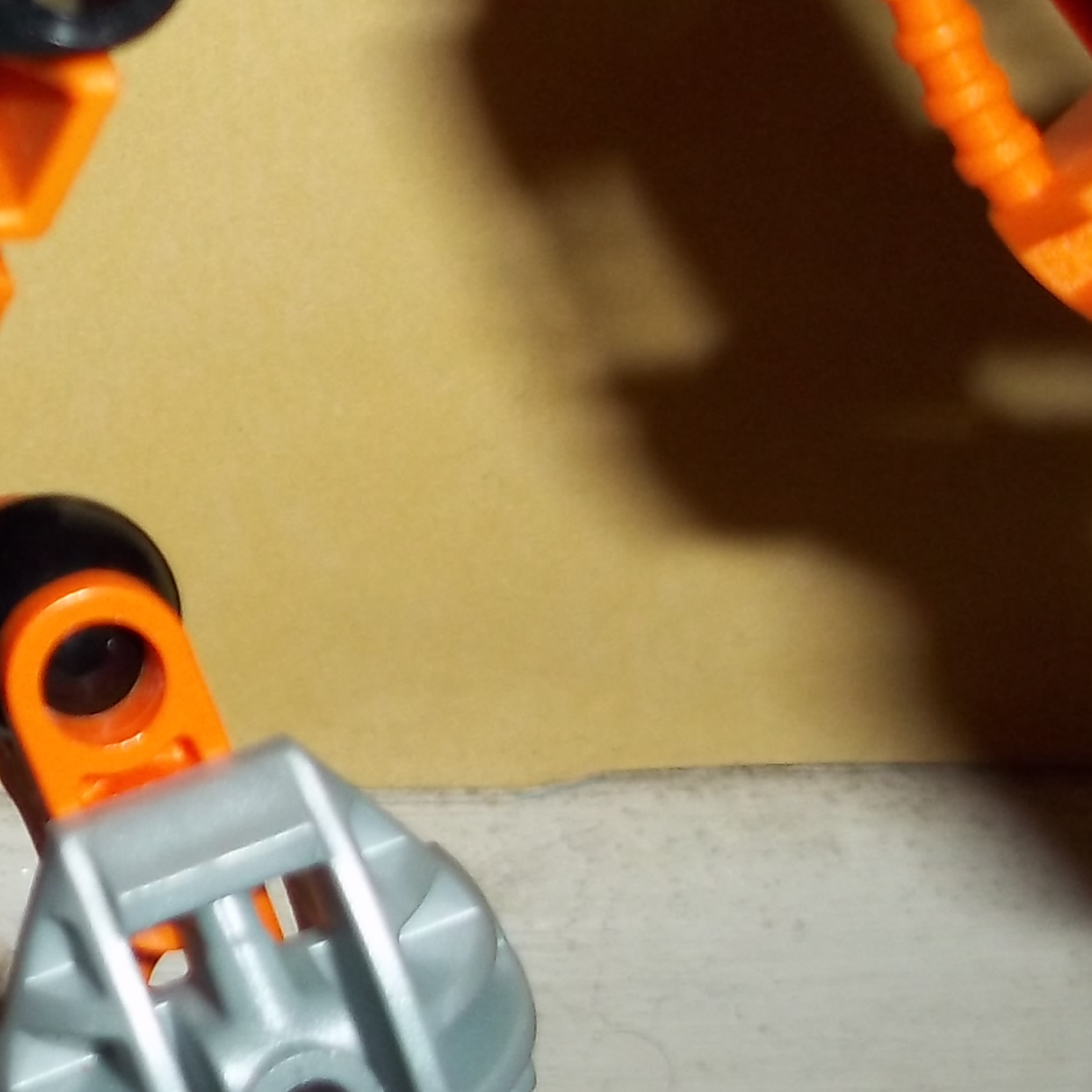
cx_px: -441
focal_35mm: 105
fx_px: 3747
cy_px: 463
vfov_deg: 16.6
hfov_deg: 15.5
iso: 80
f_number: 3.1
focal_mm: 6.5
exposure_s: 1/30
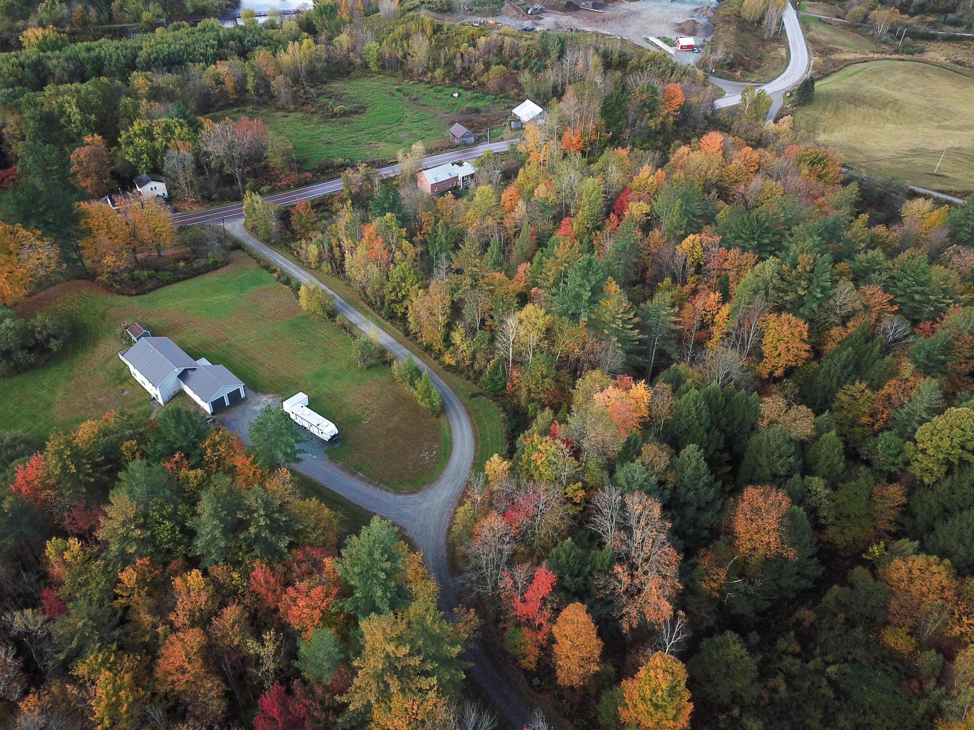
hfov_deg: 67.3
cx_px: 487
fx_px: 732
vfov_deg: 53.1
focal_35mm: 26
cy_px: 365
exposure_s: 1/310
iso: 100
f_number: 2.2
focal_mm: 4.73
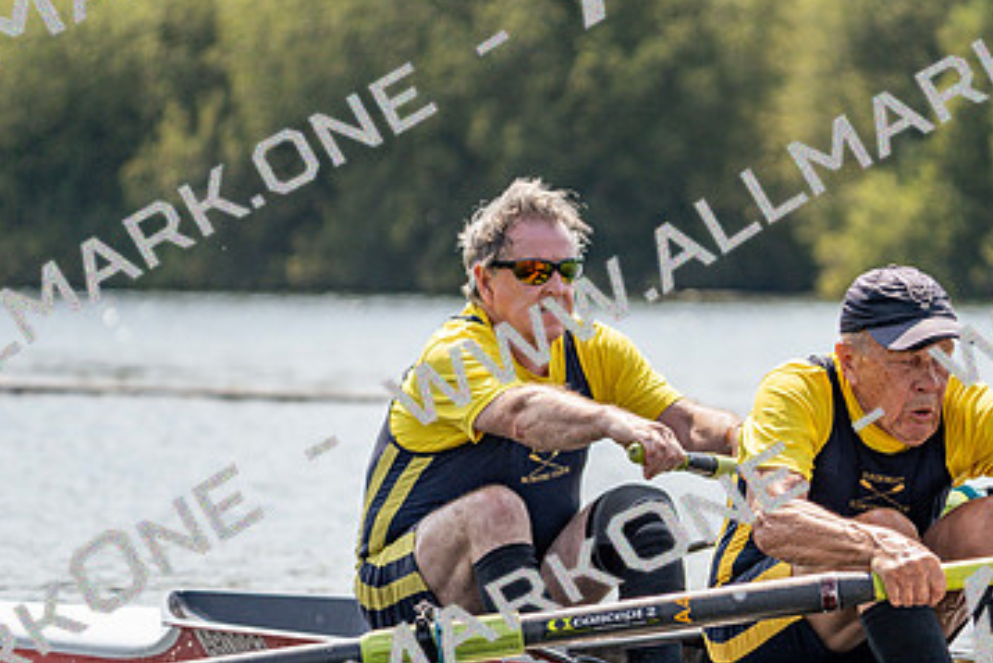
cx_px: 727
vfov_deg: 4.2
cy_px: 434
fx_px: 8940
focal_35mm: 324
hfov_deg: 6.4
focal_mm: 200
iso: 200
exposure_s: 1/1600
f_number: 5.6
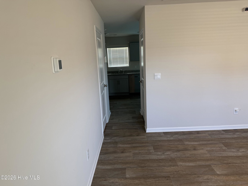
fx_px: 172
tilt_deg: -10.9
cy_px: 93
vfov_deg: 56.8
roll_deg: +2.6
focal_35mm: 24
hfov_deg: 71.6
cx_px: 124
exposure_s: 1/60
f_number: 1.78
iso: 100
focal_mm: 6.76
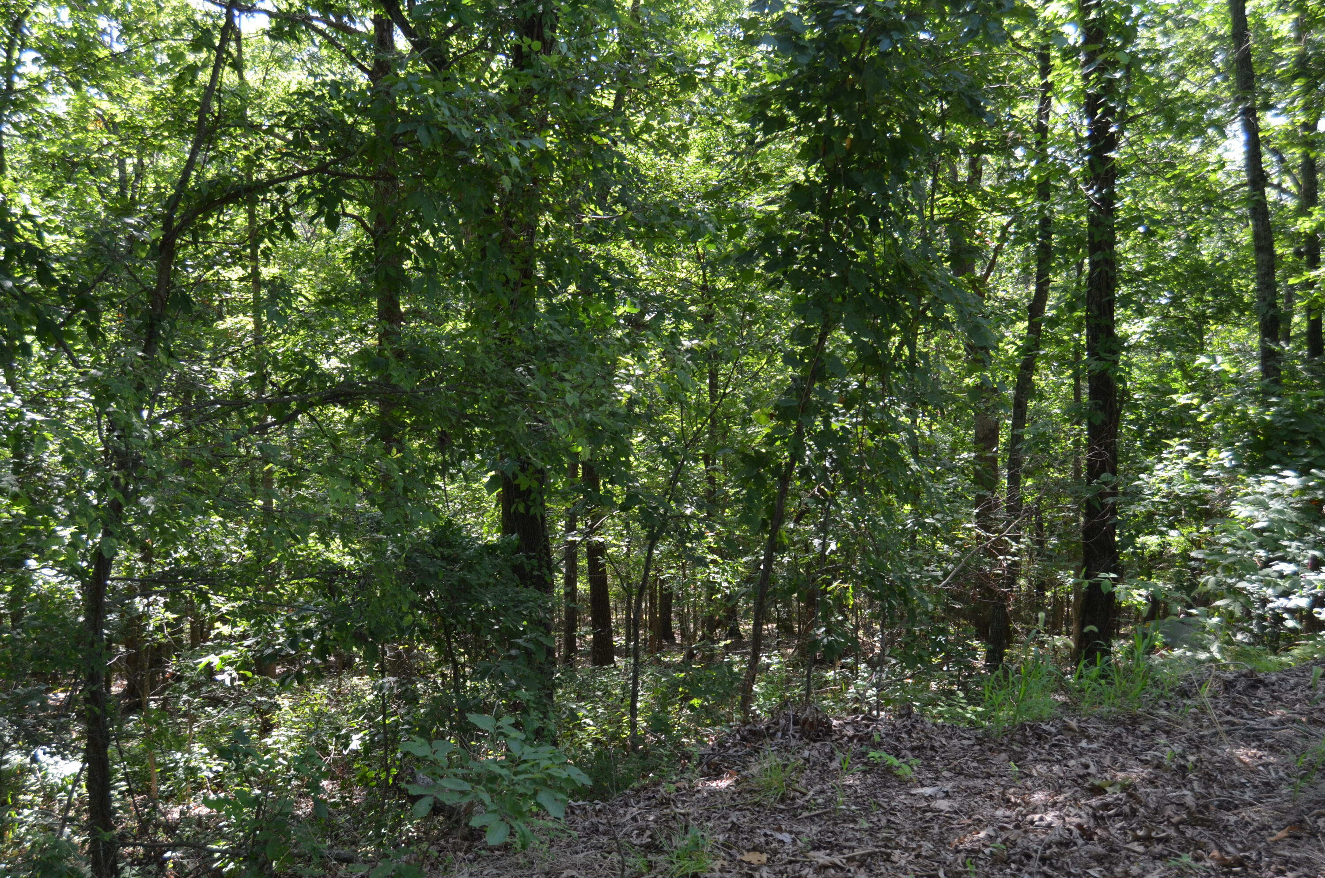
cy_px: 439
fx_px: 1432
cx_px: 662
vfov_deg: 34.1
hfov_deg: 49.6
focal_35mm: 39
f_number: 5.6
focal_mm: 26
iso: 280
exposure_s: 1/125
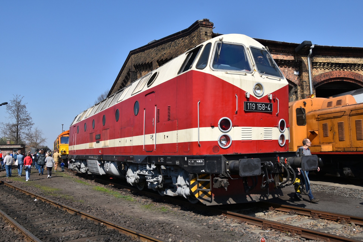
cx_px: 182
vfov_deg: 43.6
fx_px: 302
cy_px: 121
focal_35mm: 30
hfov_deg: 61.9
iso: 200
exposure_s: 1/500
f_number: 8
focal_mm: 20
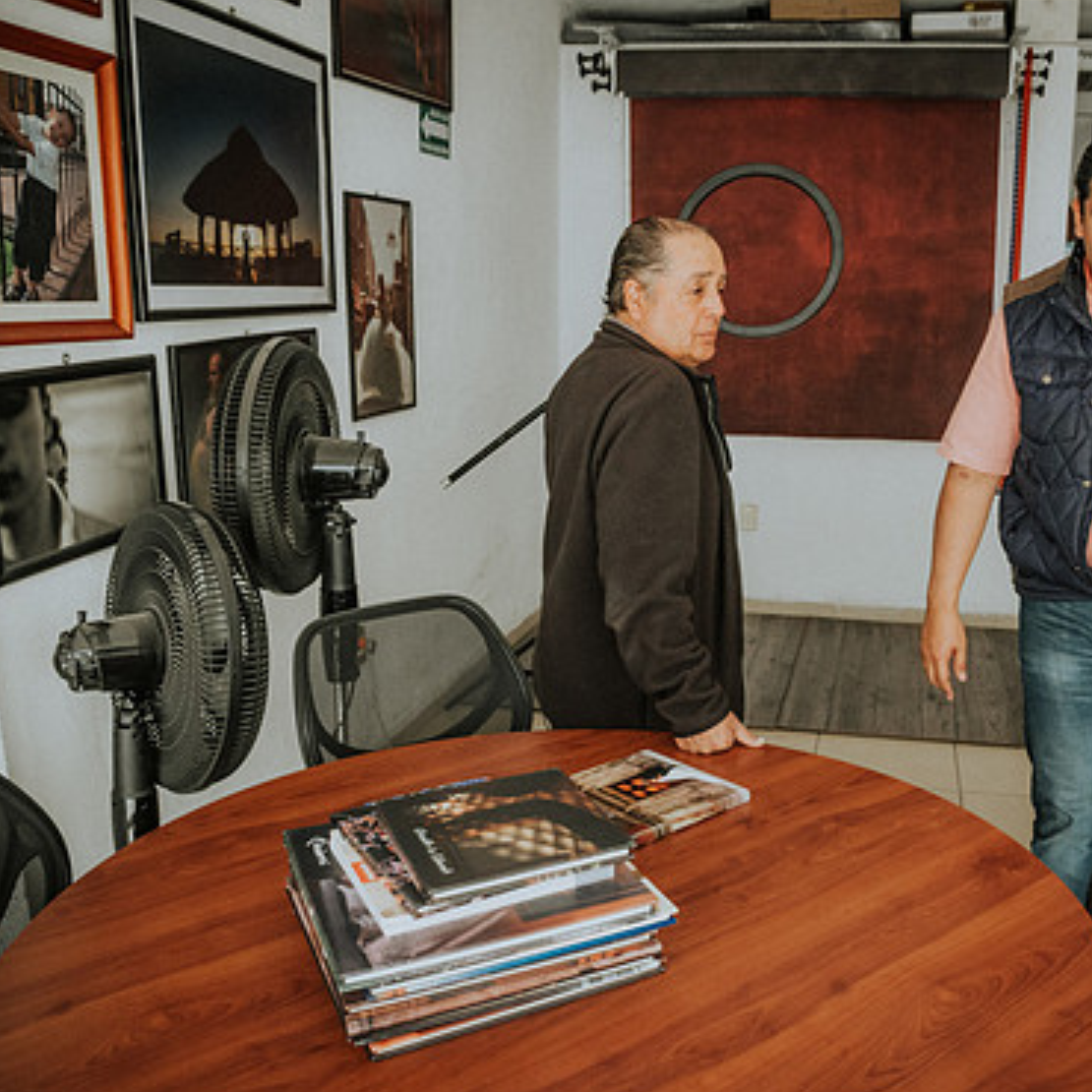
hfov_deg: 50.4
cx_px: 705
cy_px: 547
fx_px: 1142
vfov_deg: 51.1
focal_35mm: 32
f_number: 3.5
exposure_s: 1/160
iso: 1000
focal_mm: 16
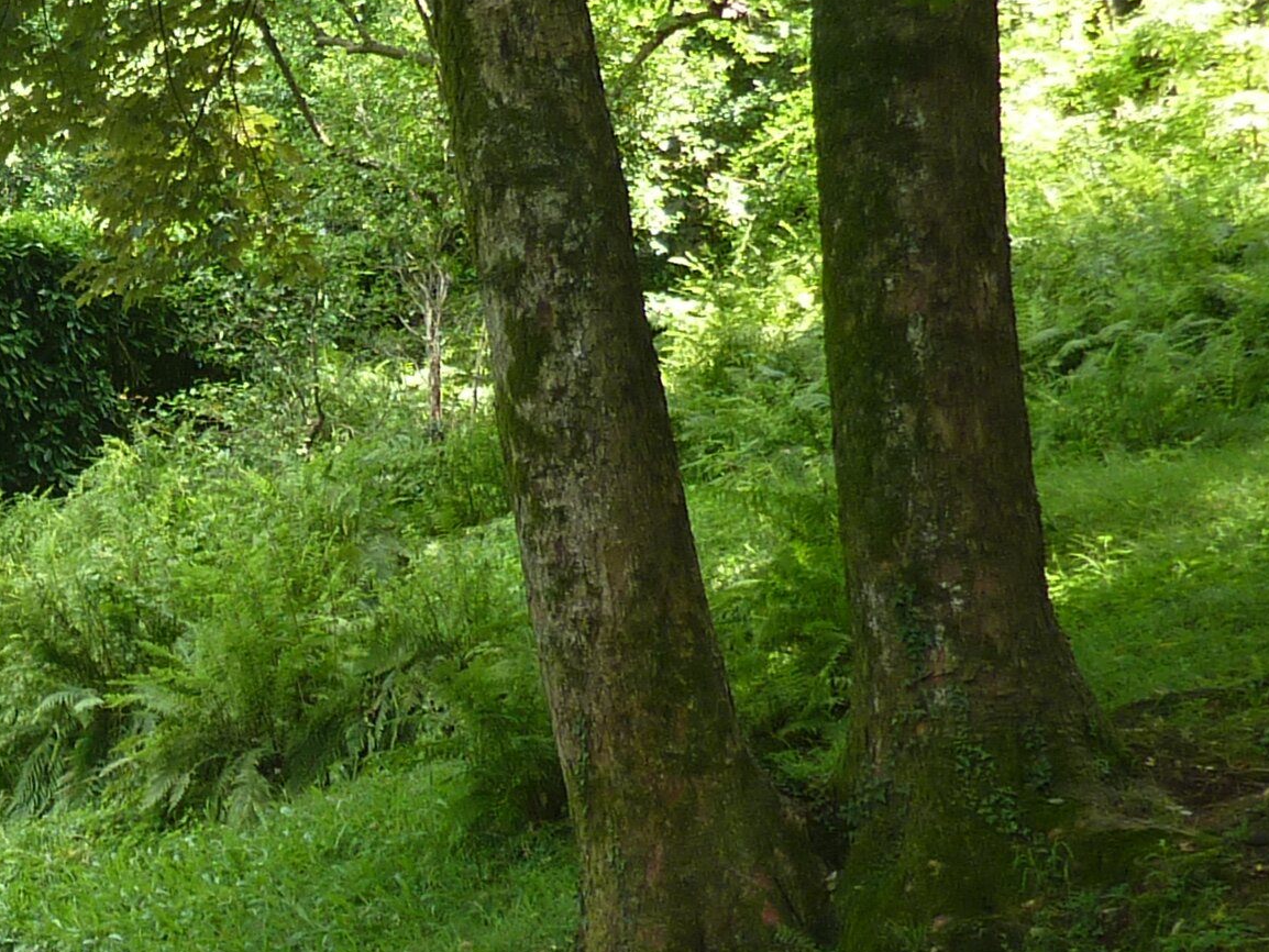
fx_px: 2897
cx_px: -530
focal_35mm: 79
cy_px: 229
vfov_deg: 18.5
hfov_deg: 21.5
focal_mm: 4.1
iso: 80
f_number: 3.3
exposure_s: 1/30
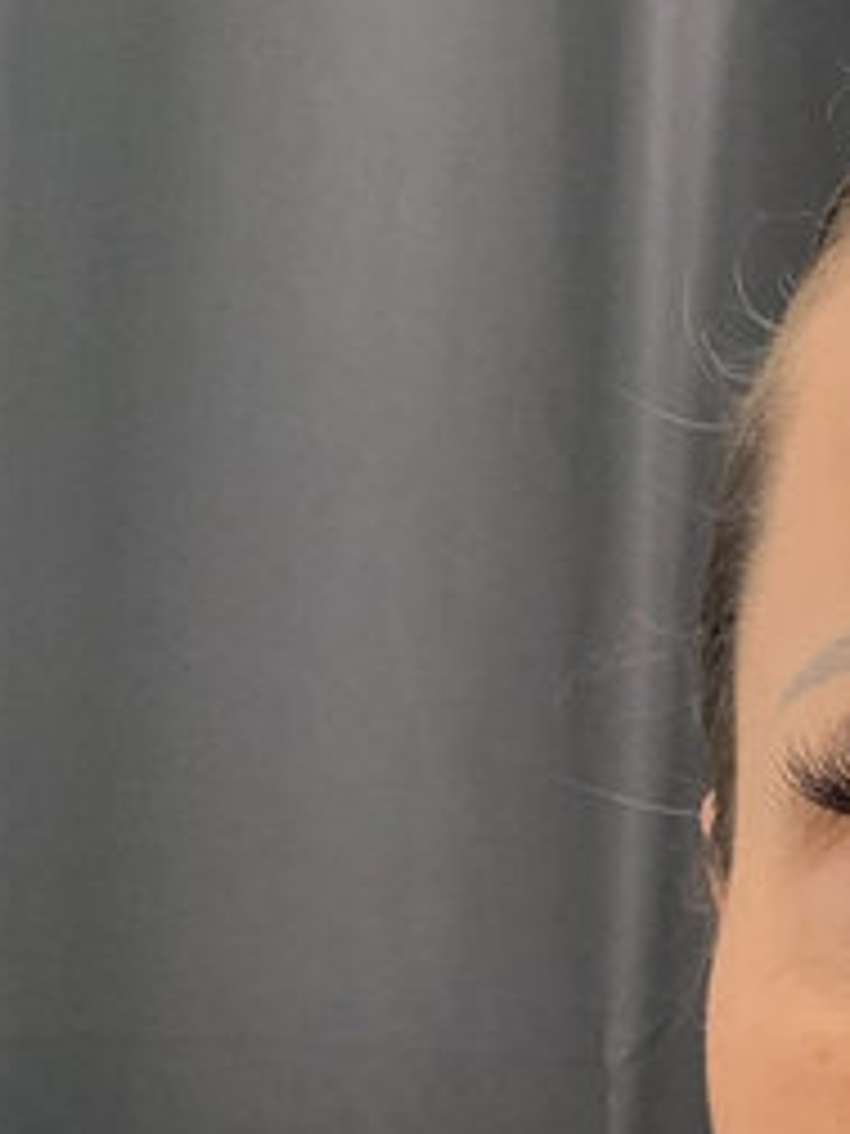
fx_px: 3012
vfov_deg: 20.5
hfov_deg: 14.8
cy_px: 1174
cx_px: 1322
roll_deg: -0.5
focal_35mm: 92
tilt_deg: -3.1
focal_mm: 3
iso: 64
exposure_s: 1/60
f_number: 1.8
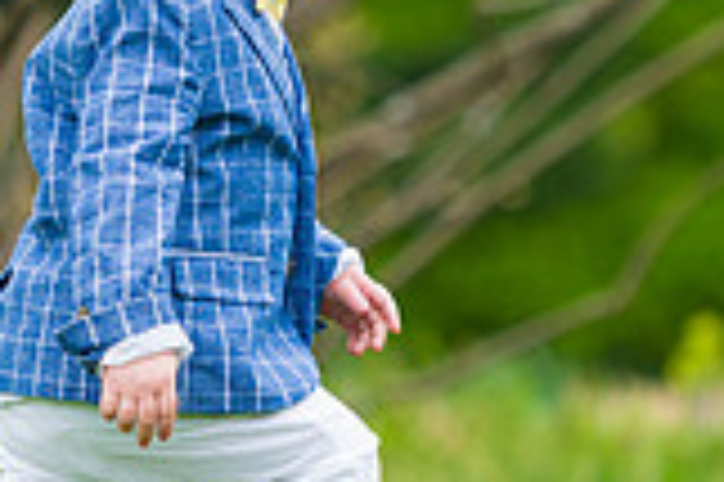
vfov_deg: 2.4
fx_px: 11251
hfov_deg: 3.7
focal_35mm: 560
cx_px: 288
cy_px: 117
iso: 200
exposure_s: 1/640
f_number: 3.5
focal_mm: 155
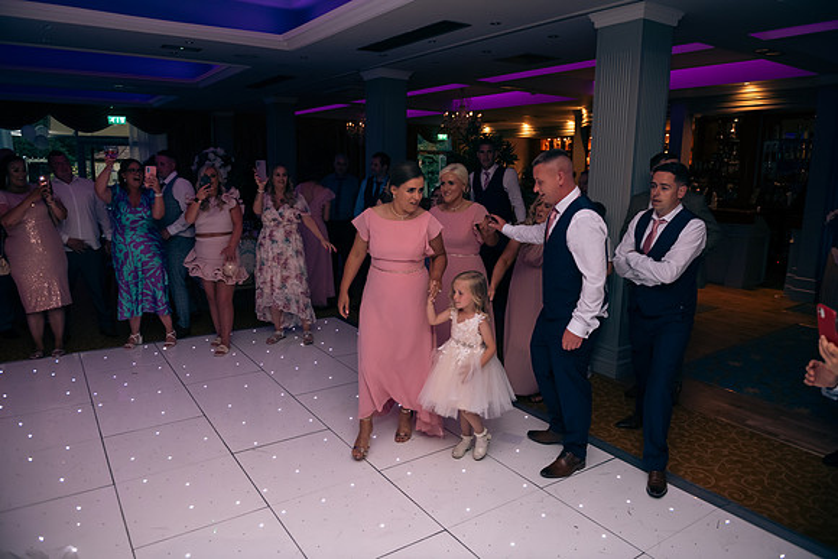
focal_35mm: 24
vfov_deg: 53.2
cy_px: 280
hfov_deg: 73.7
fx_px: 559
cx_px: 419
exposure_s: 1/160
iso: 800
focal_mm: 24
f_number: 3.5
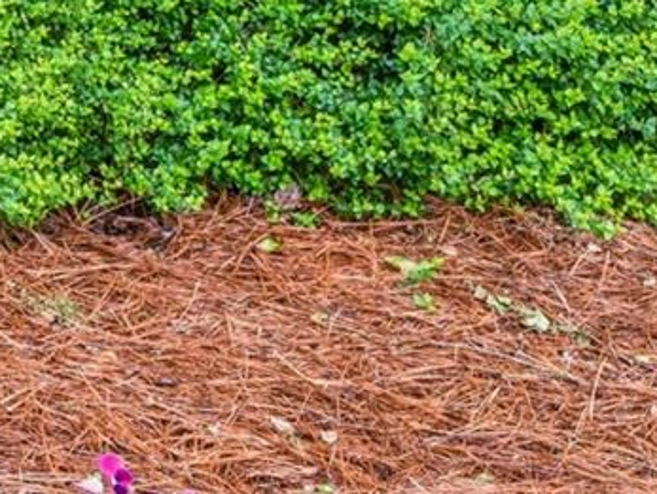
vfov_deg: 10.5
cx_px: -627
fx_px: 2584
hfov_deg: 12.8
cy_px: -298
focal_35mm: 136
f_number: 22
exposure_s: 1
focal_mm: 24
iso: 100
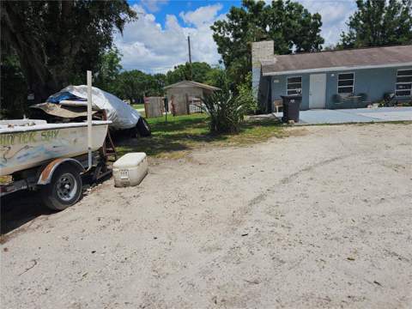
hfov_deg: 73.9
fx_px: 274
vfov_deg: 58.9
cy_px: 154
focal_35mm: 23
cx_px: 206
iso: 10
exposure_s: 1/1728
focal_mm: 6.3
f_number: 1.7
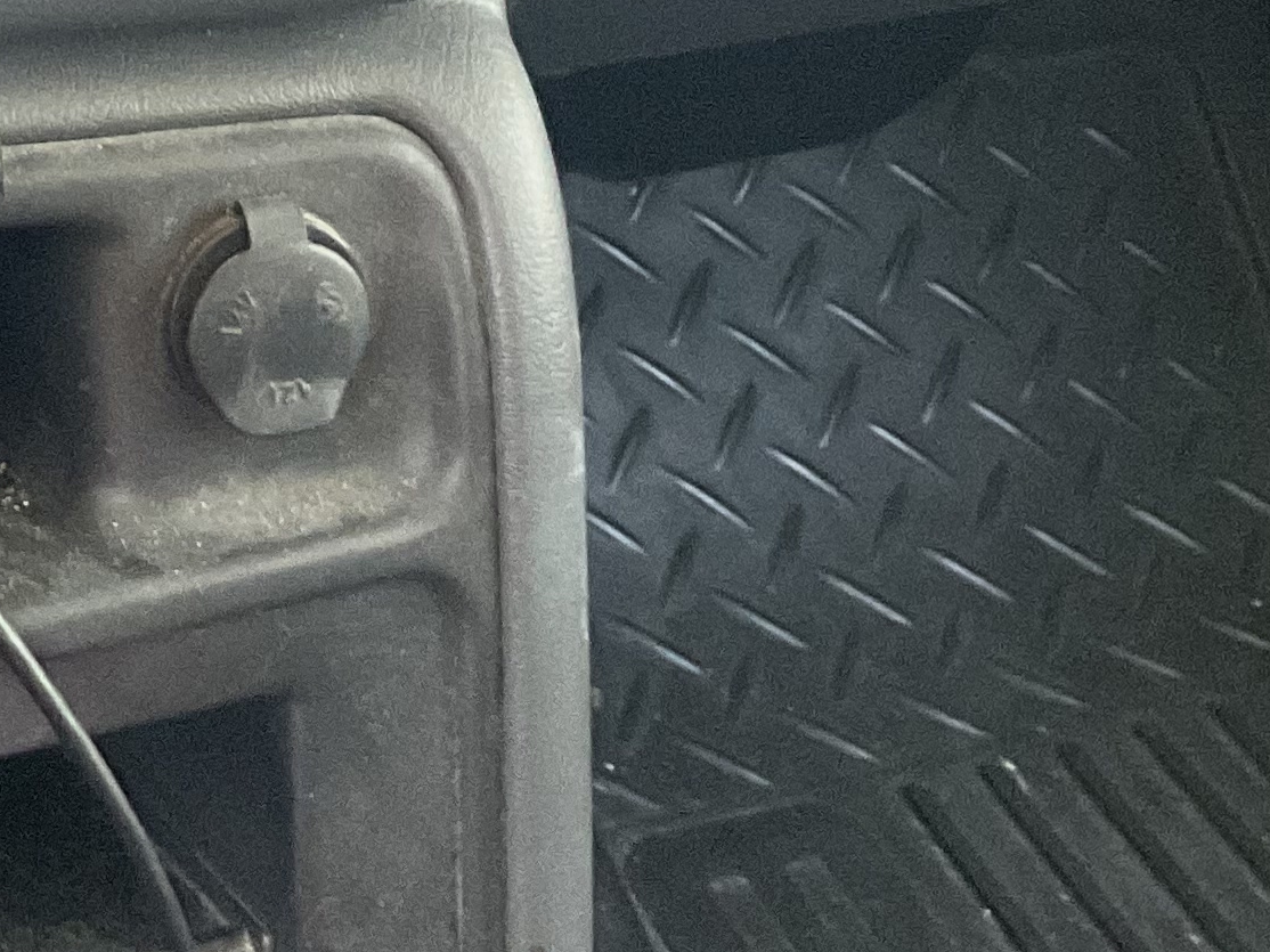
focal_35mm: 105
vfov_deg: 12.8
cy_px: -766
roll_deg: -2.7
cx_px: -539
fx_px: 3851
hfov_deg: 17.2
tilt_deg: -29.7
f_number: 1.8
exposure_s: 1/60
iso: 250
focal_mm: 3
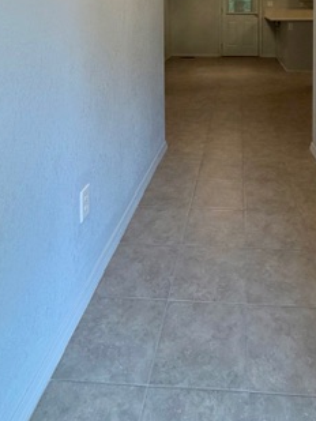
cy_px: 10
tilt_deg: +0.1
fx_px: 353
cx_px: 221
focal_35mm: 29
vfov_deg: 50.9
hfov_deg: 47.2
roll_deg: +0.4
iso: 160
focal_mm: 2.22
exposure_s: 1/120
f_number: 2.2
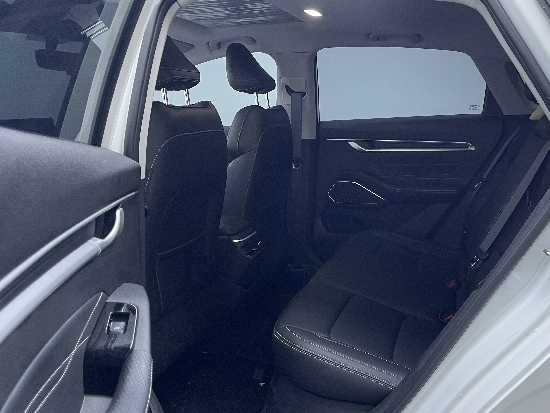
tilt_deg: -12.7
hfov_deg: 54.7
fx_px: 524
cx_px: 344
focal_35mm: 33
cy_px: 220
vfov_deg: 42.9
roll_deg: -0.5
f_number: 1.6
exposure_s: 1/50
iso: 100
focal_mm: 5.1
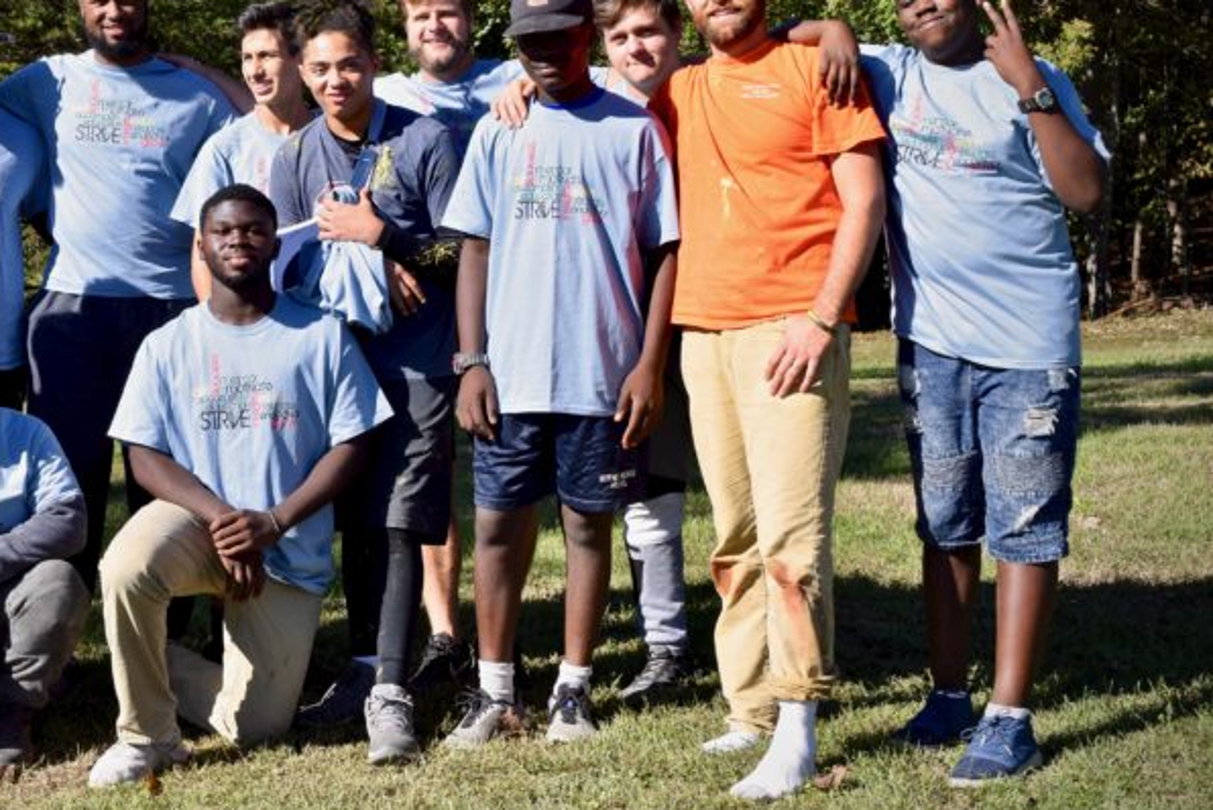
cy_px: 255
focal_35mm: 67
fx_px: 2259
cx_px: 222
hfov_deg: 29.3
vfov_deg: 20.2
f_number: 9
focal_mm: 26
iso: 200
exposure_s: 1/320
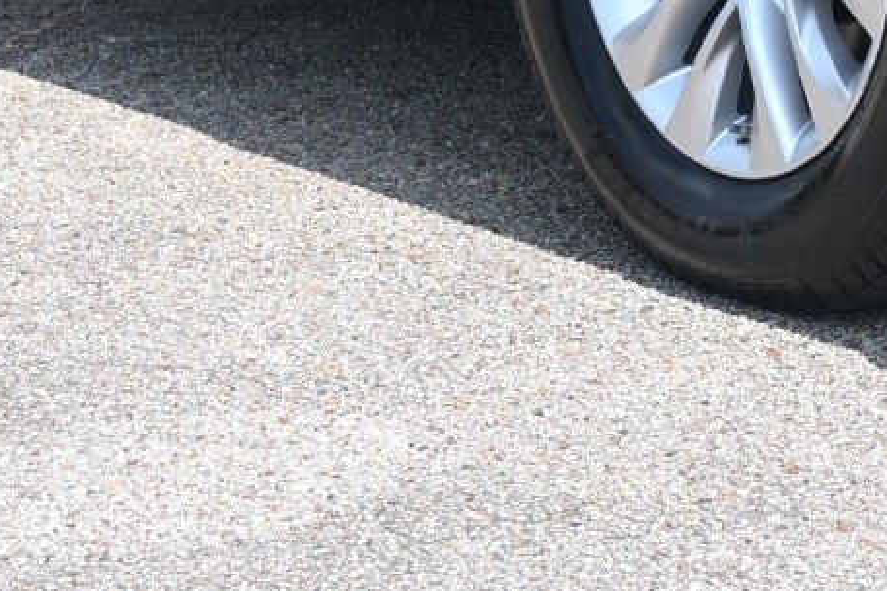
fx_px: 5447
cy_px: -577
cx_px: 894
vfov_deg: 6.1
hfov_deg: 9.2
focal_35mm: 221
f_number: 6.3
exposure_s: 1/320
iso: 100
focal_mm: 35
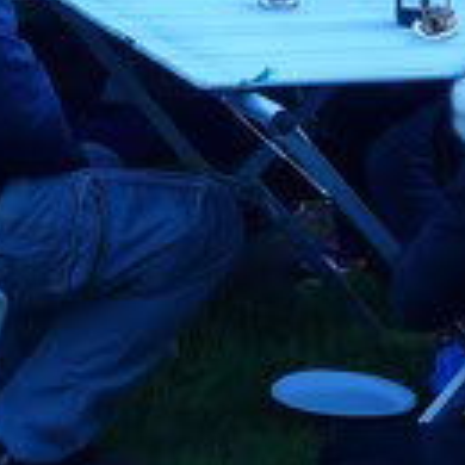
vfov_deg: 7.9
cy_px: -215
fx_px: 3298
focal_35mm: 217
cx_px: 290
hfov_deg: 8.1
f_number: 4.9
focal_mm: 8.8
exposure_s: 1/250
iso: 100
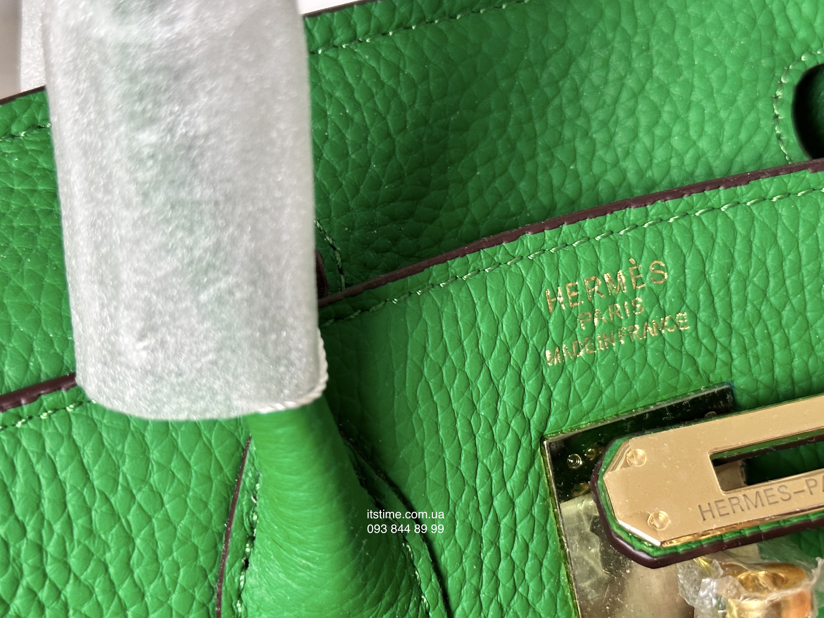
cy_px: 308
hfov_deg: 32.7
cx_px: 433
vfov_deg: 24.8
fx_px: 1404
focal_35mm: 59
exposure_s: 1/46
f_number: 1.78
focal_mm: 6.86
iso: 250
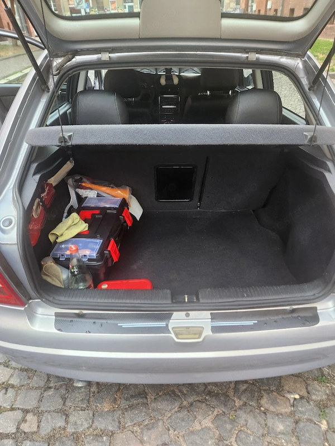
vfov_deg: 73.9
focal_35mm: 23
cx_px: 168
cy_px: 223
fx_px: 297
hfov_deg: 58.9
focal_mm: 5.4
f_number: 1.8
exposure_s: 1/101
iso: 160
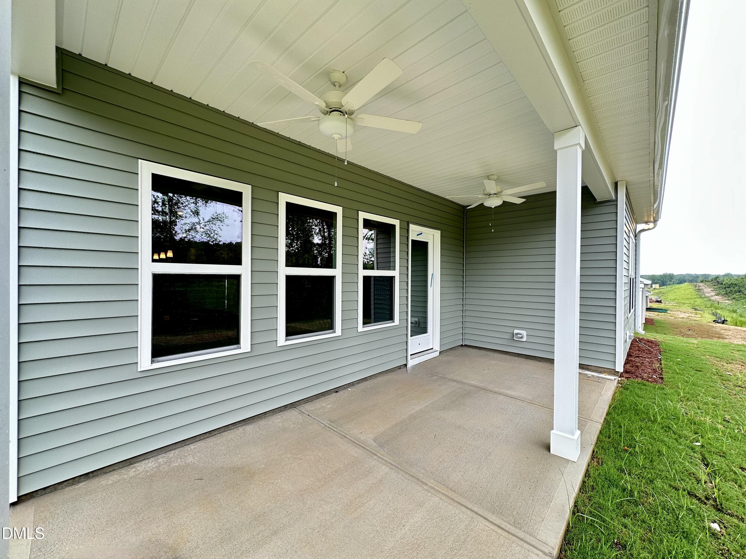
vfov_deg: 85.7
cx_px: 373
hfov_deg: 102.1
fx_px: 302
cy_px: 280
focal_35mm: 14
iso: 40
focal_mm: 2.22
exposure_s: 1/99
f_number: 2.2
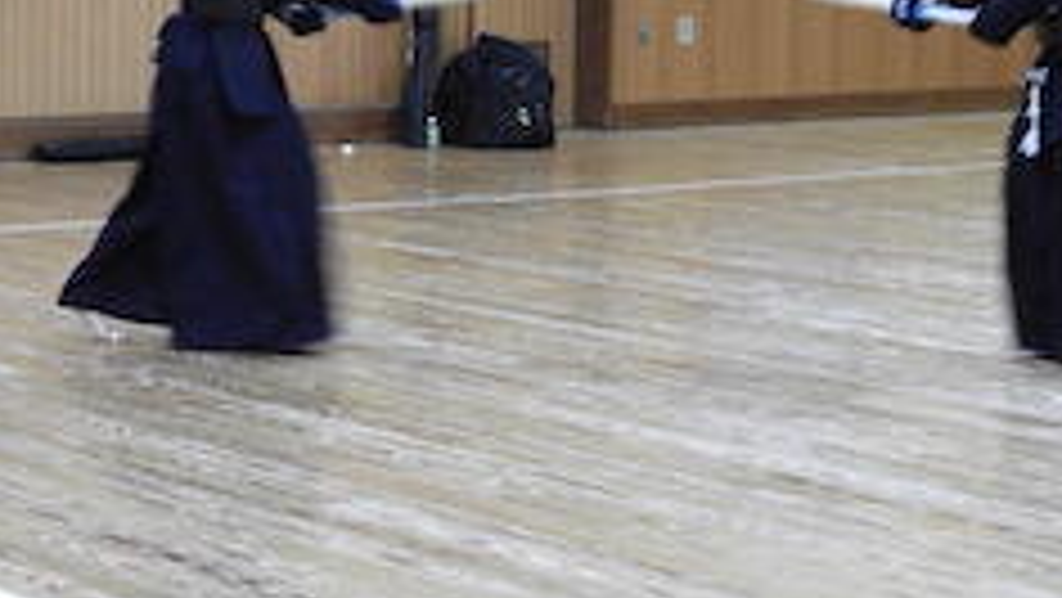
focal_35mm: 120
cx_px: 603
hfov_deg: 17.8
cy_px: -49
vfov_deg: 10.0
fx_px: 3381
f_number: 4.2
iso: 400
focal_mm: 11.6
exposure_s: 1/20
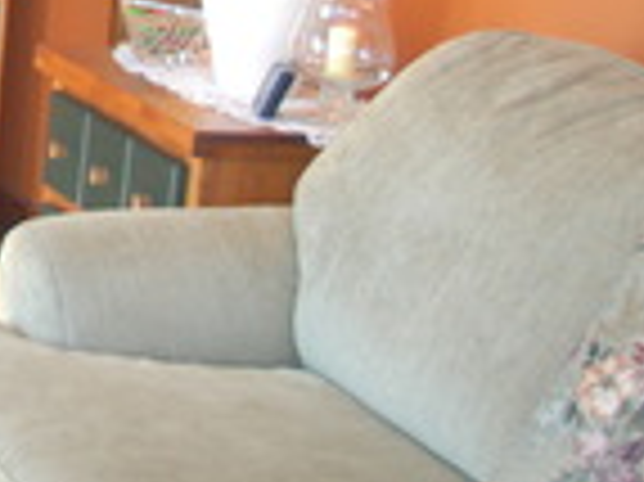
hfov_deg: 12.8
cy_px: -176
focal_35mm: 129
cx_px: -761
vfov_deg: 11.1
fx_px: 2398
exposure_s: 1/30
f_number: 2.8
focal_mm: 20
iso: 125
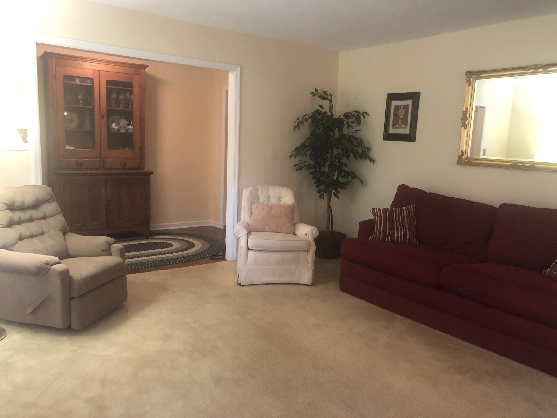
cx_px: 278
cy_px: 209
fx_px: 451
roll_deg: -2.3
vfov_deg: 49.7
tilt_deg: -9.6
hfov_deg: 63.4
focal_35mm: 28
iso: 80
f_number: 1.8
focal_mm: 4
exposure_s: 1/15
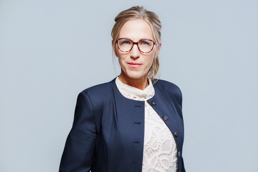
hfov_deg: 22.6
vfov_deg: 15.2
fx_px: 645
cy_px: 86
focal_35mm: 90
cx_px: 129
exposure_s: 1/400
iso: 100
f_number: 4
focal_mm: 90
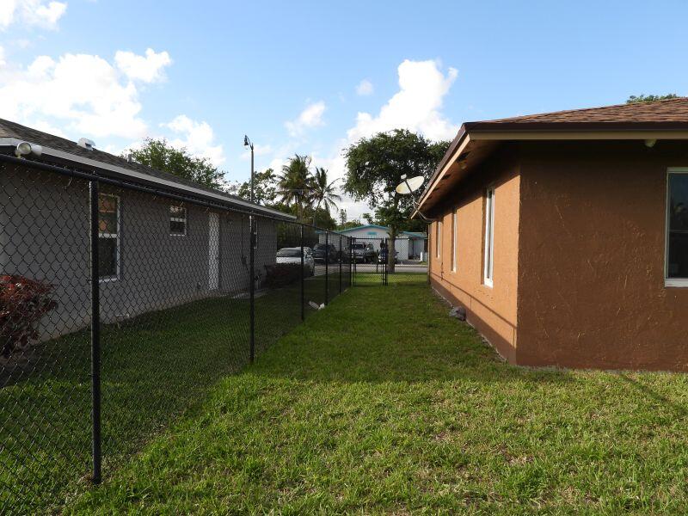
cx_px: 344
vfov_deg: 56.8
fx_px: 477
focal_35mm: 24
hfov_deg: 71.6
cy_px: 258
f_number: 2.8
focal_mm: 4.3
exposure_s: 1/800
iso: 100
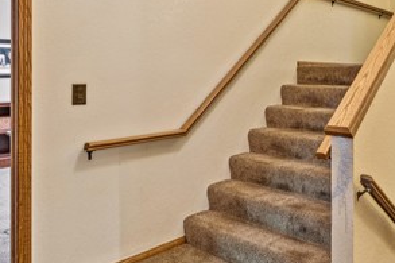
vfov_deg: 36.6
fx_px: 391
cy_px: 77
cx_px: 280
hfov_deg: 52.0
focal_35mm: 36
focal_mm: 16.3
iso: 100
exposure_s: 5
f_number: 13
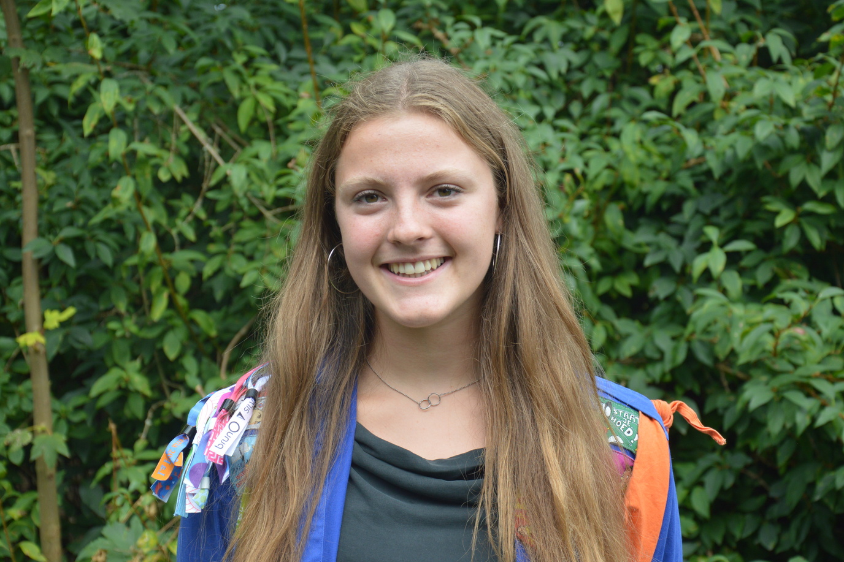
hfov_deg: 21.5
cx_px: 442
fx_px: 2227
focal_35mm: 95
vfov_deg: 14.4
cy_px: 267
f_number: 5.6
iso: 360
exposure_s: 1/500
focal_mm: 58
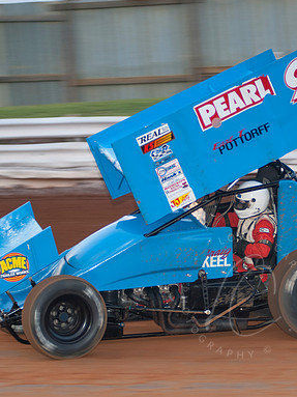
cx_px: 242
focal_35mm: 188
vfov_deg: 10.5
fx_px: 2152
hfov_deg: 7.9
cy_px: 199
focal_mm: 86
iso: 250
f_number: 2.8
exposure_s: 1/400
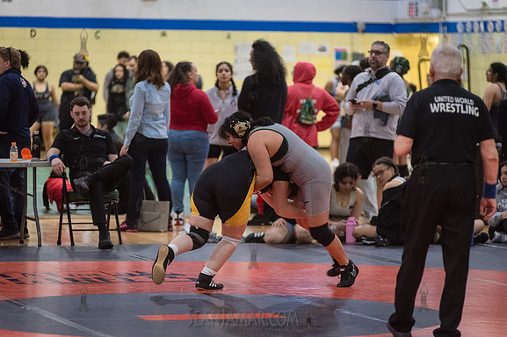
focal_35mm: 187
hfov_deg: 11.0
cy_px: 169
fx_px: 2632
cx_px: 253
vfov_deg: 7.3
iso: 8000
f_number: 3.5
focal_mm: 185
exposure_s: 1/400
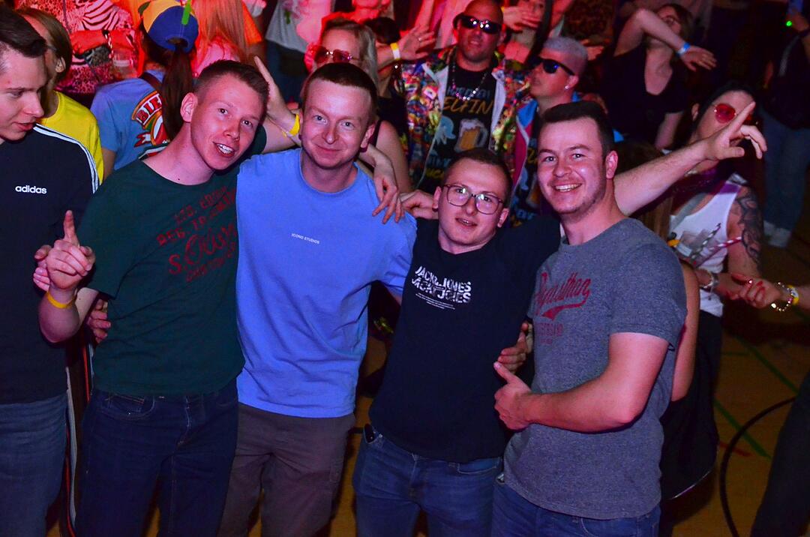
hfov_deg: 35.1
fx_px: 1280
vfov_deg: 23.7
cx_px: 405
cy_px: 268
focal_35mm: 57
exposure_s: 1/500
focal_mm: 38
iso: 3200
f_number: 5.6
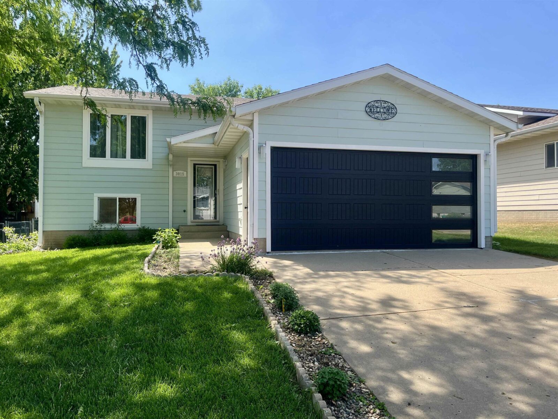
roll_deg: +0.6
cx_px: 279
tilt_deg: +0.8
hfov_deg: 67.3
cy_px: 210
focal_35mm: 26
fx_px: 419
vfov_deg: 53.1
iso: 50
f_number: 1.6
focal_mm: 5.1
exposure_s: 1/1404
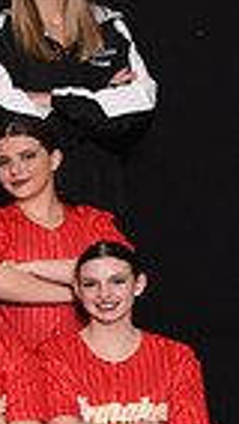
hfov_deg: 6.9
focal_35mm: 154
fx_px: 1733
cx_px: -550
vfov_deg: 13.9
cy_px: 258
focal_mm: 24
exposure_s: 1/200
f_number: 9
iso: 640
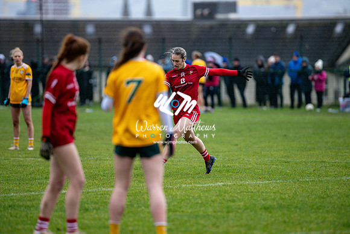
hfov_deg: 6.9
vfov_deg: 4.6
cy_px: 117
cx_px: 175
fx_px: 2917
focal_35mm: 300
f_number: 2.8
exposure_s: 1/640
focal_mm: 300
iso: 2500
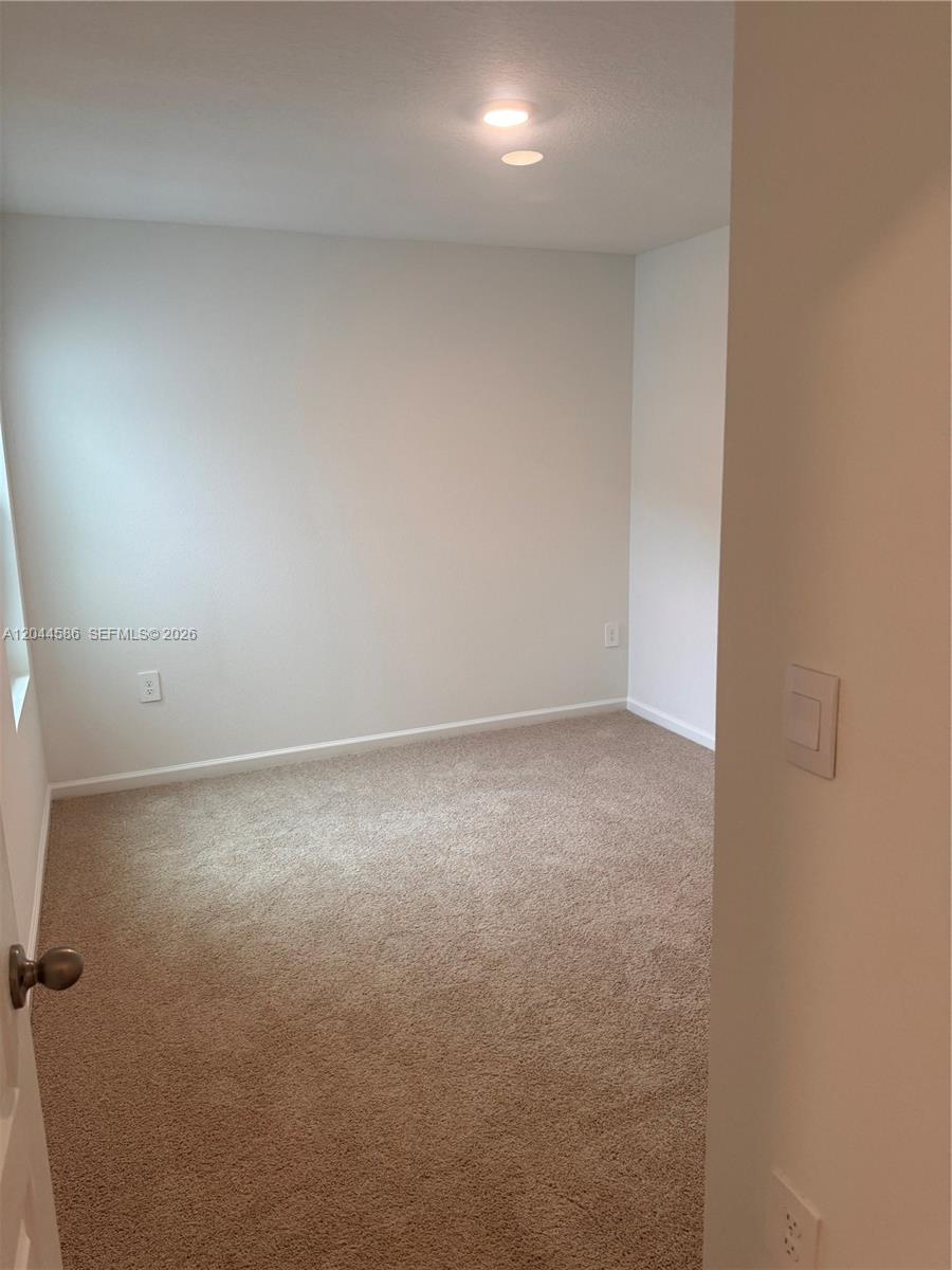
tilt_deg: -10.6
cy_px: 635
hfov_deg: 56.8
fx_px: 880
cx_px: 476
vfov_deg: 71.6
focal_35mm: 24
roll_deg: +1.1
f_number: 1.78
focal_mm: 6.86
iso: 200
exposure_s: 1/120
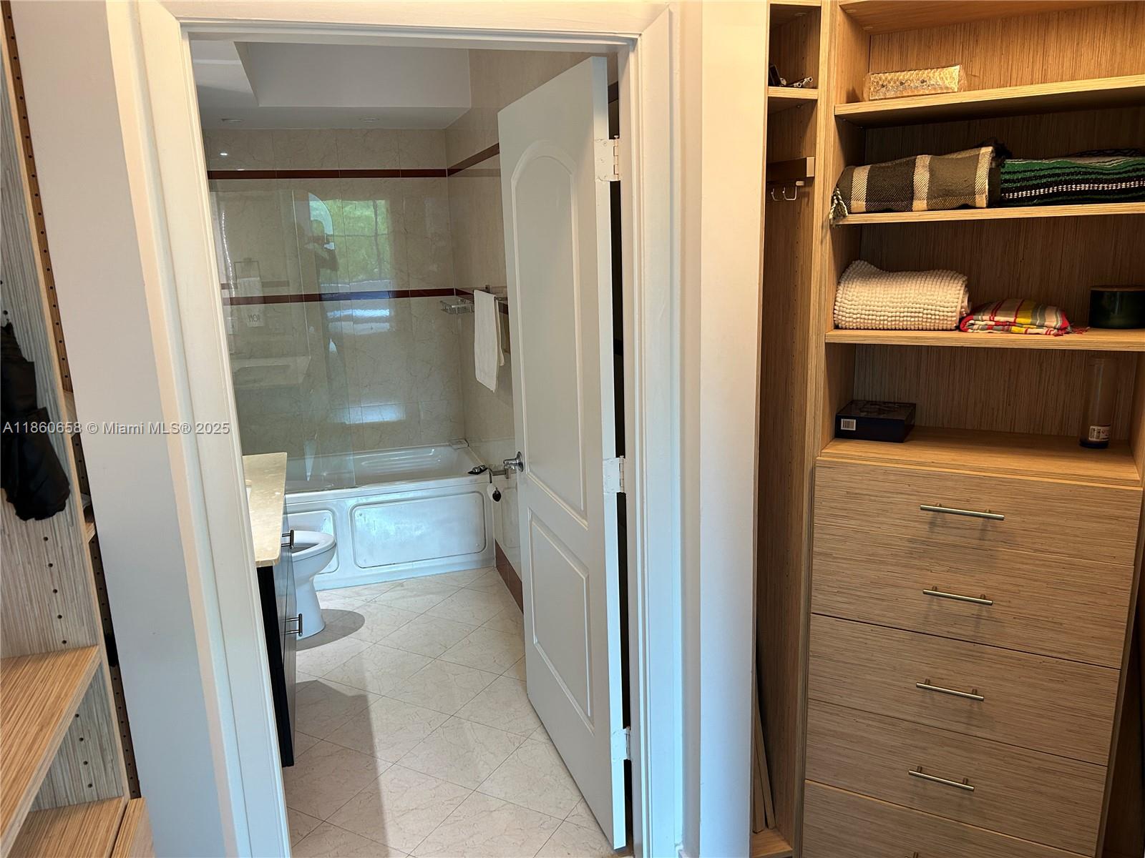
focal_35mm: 26
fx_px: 860
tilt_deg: -13.1
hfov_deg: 67.3
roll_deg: +1.6
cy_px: 429
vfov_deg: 53.1
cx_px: 572
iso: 125
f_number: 1.5
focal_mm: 5.7
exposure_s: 1/120
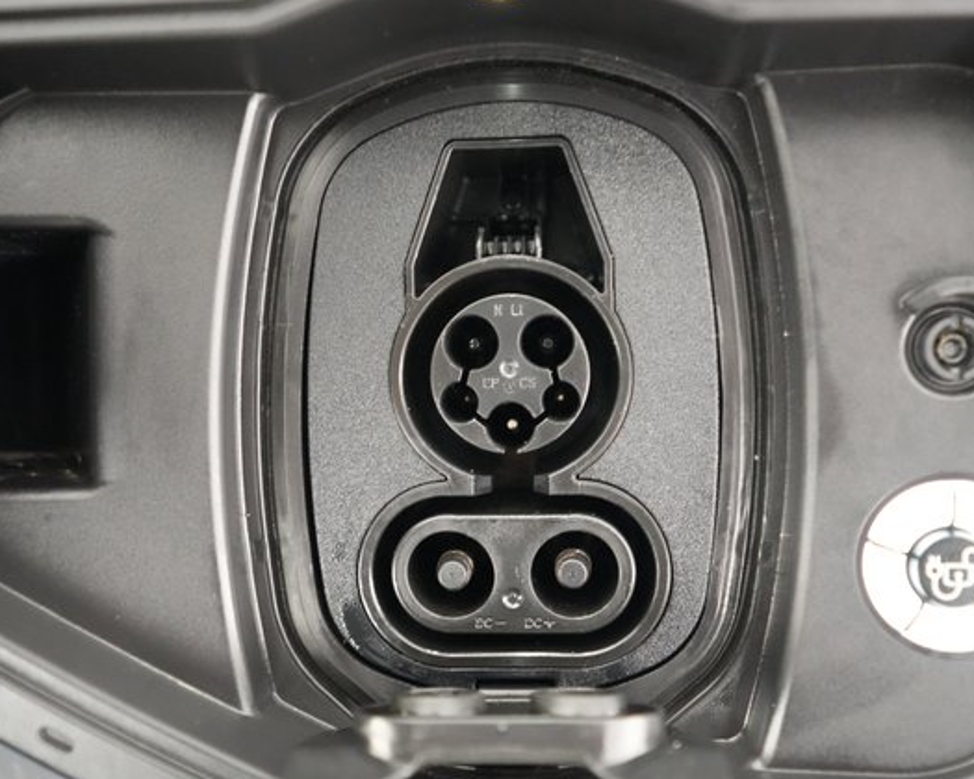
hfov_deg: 55.7
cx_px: 497
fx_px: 922
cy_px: 390
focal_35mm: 32
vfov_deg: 45.8
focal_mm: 28
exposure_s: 1/30
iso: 12800
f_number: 2.8
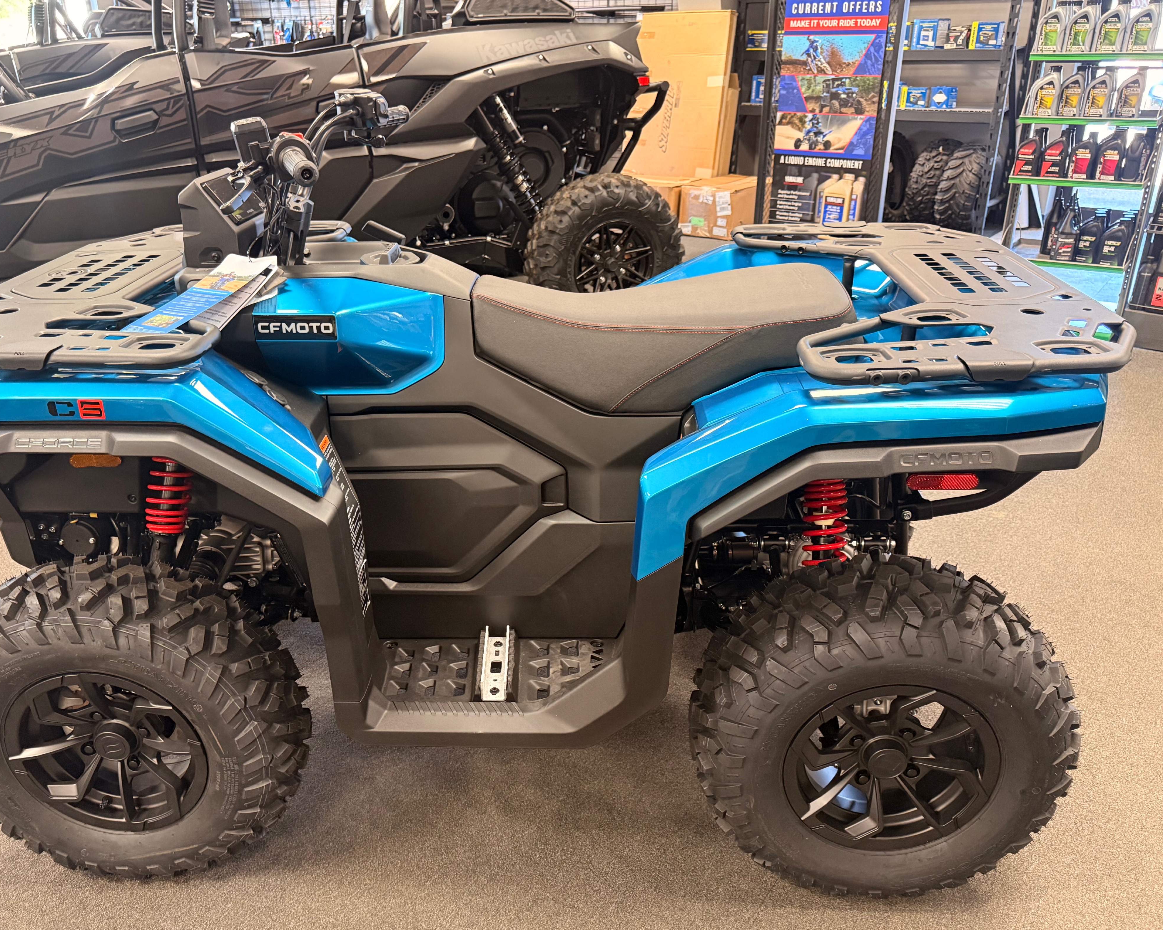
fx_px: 964
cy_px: 502
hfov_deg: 62.1
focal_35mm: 28
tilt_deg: -24.9
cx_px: 536
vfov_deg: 51.5
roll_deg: +0.8
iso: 500
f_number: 1.78
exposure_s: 1/44
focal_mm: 6.76
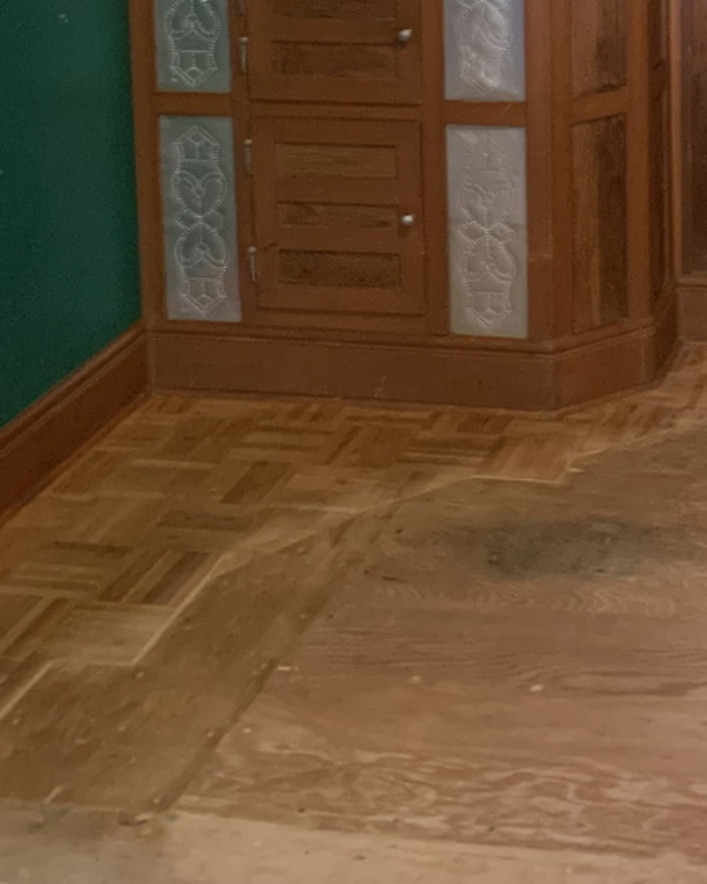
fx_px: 1883
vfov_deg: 23.4
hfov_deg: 20.0
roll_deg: +0.6
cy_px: -261
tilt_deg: -5.9
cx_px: 833
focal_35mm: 72
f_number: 1.8
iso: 400
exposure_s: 1/44
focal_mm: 4.25
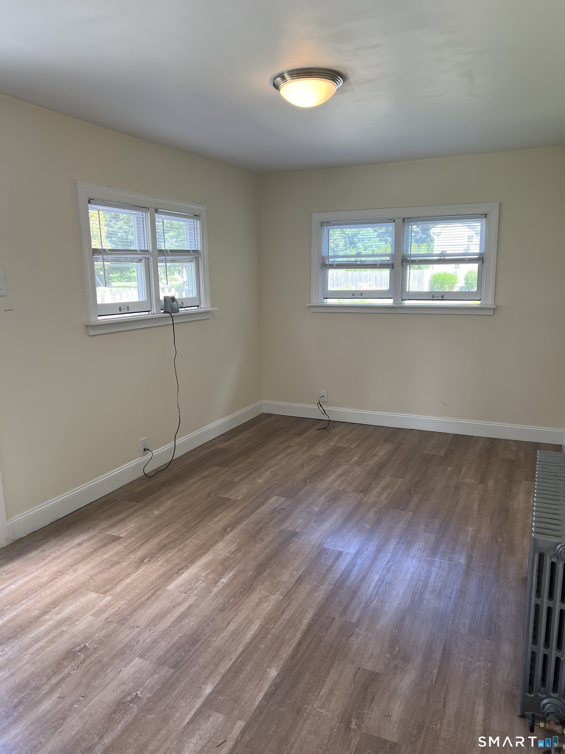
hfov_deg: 53.1
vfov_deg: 67.3
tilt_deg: -9.3
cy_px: 377
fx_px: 566
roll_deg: +0.5
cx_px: 282
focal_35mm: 26
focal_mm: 5.7
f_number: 1.5
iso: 100
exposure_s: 1/120
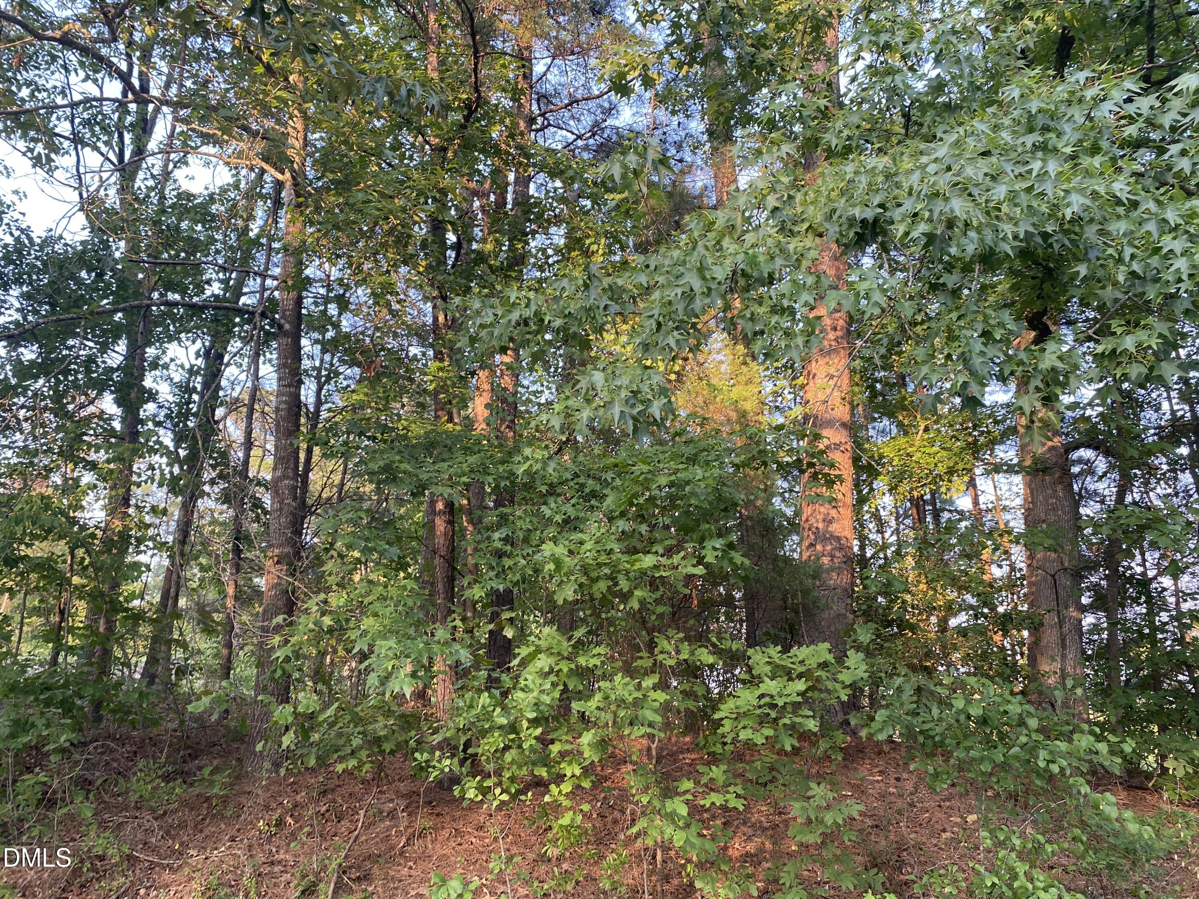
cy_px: 450
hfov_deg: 67.3
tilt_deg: +20.1
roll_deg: -1.4
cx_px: 600
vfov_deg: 53.1
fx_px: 901
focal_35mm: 26
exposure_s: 1/122
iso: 64
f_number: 1.8
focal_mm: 4.25
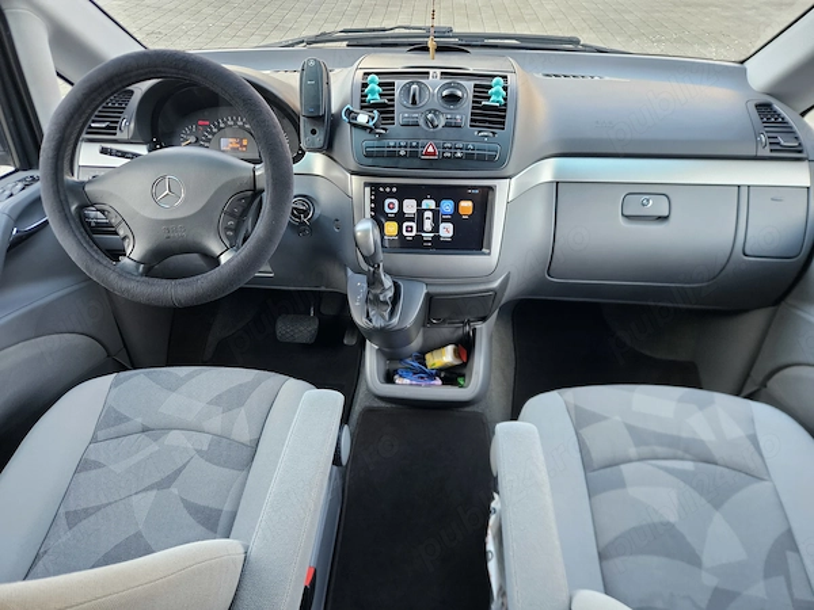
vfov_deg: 58.9
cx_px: 407
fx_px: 541
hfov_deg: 73.9
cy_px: 305
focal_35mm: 23
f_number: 1.8
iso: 200
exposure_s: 1/100
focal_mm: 5.4
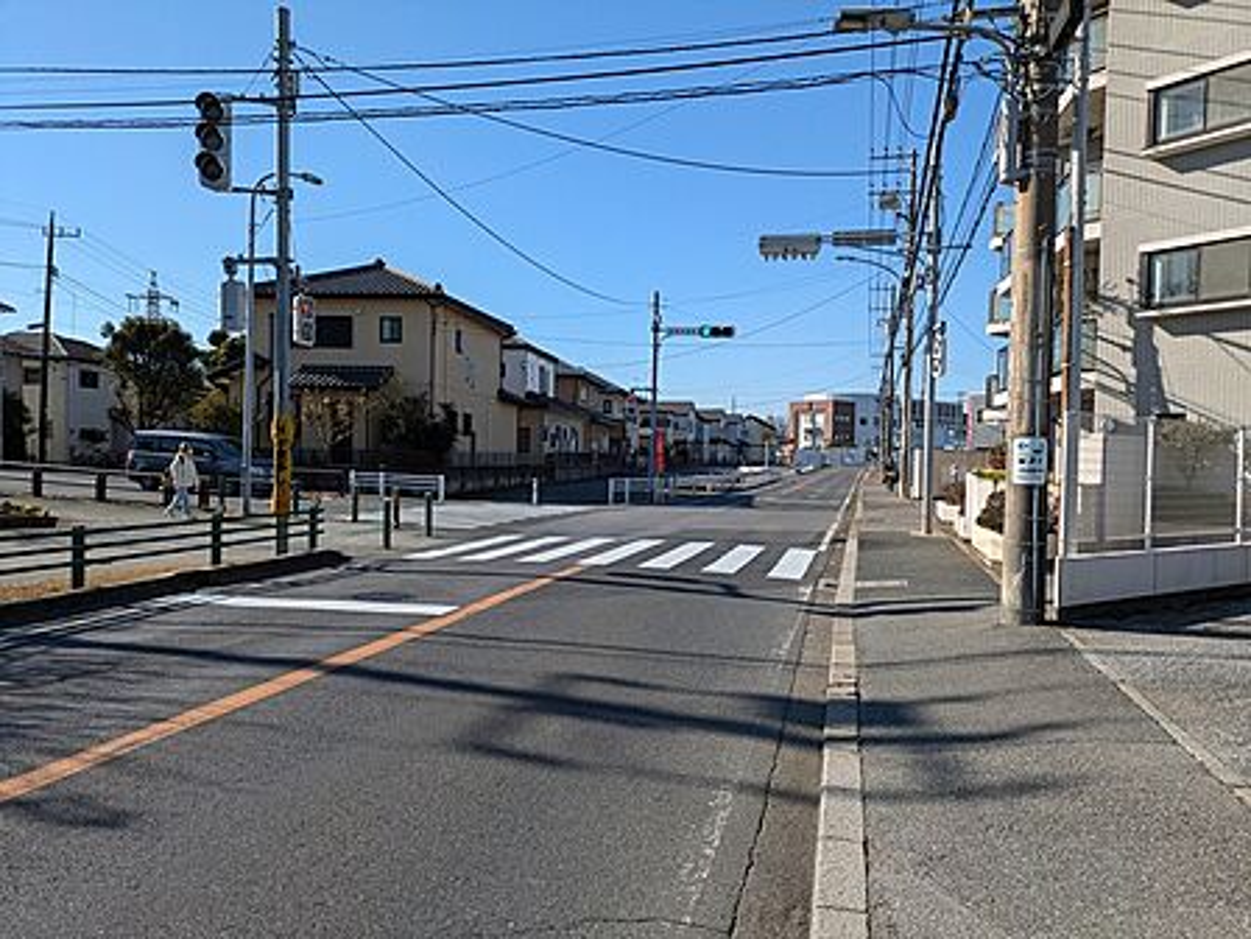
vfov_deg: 54.9
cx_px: 626
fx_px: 903
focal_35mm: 25
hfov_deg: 69.4
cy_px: 470
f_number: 1.89
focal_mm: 5.43
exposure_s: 1/2155
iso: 46
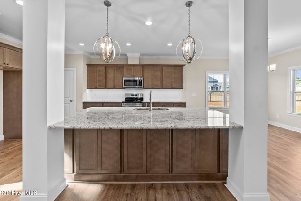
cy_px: 95
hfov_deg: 100.4
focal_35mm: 15
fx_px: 125
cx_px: 152
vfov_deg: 77.3
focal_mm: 14
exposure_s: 1/4
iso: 160
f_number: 8
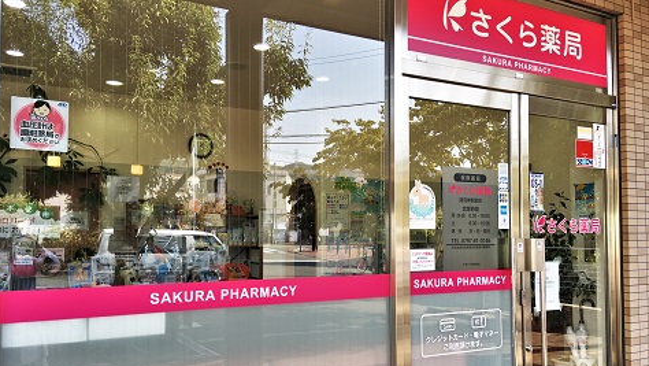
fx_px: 551
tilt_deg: +1.5
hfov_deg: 61.0
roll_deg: -0.3
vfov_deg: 36.6
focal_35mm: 32
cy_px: 214
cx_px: 326
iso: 25
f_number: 2.2
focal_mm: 4.15
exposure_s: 1/120
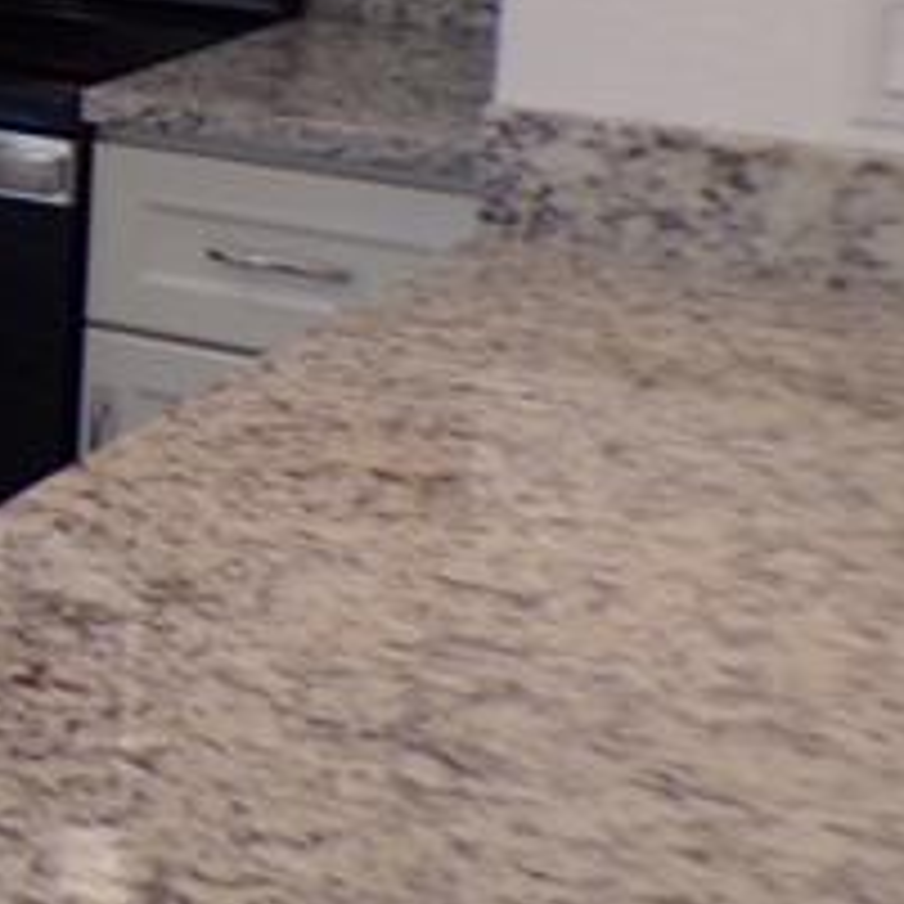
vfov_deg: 15.6
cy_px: -171
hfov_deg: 13.5
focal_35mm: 108
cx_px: -989
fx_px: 3191
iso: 100
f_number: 3
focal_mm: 4.3
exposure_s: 1/70
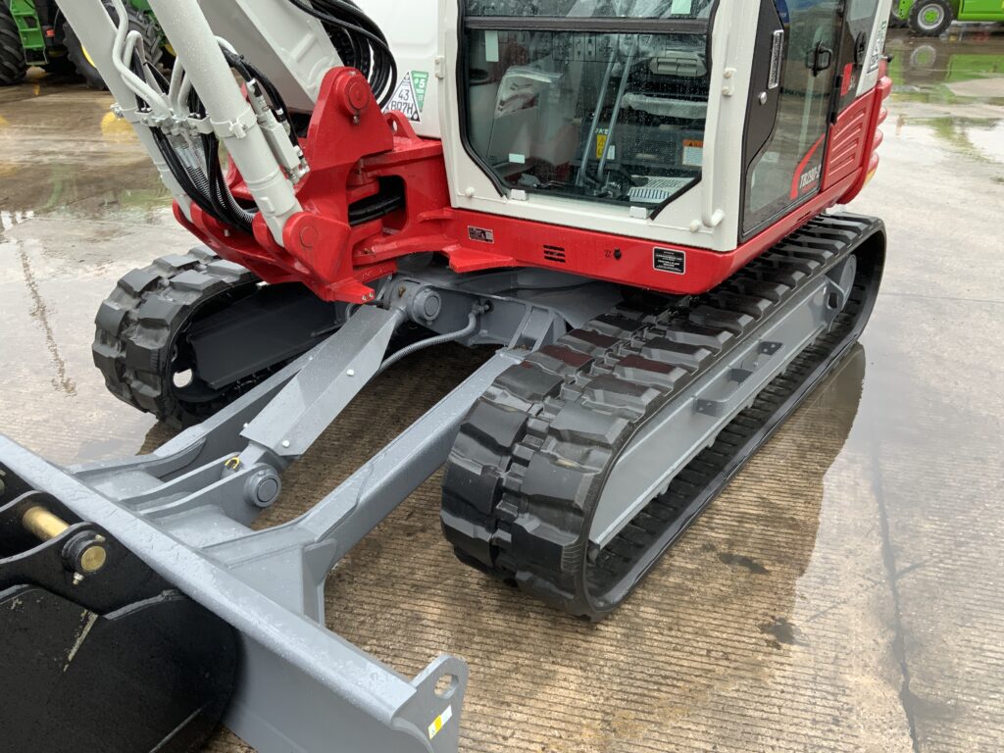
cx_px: 502
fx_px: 841
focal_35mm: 29
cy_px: 376
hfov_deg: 61.7
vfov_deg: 48.2
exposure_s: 1/132
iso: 16
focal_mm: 3
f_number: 1.8
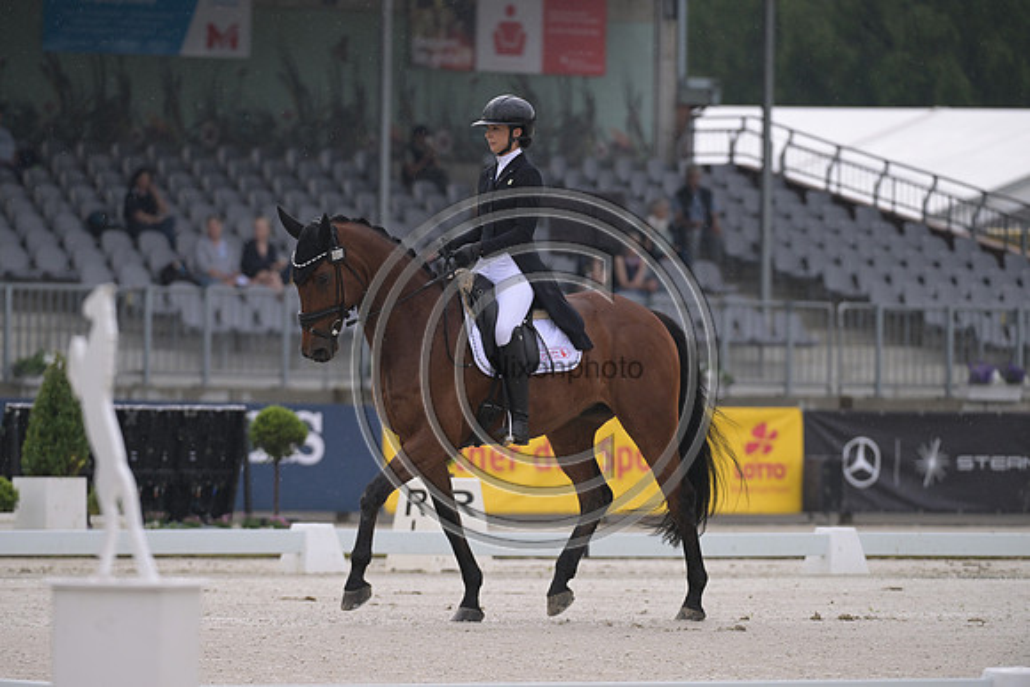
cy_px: 344
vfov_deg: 4.0
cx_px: 515
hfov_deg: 6.1
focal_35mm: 340
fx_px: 9730
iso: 1100
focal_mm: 340
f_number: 5
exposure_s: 1/1250
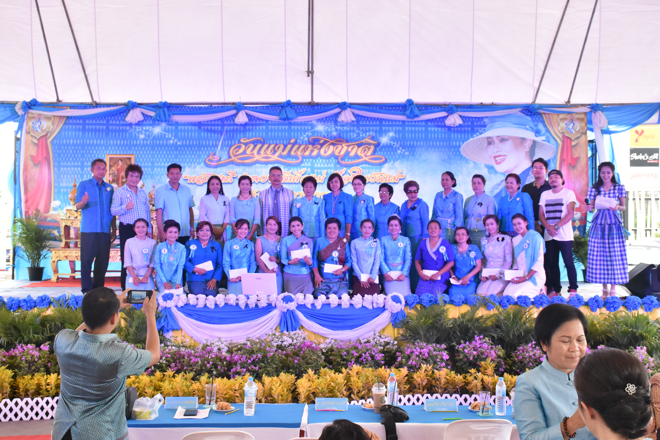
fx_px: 935
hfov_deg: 38.9
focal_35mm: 51
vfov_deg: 26.5
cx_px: 330
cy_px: 220
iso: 2000
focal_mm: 34
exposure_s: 1/250
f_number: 8
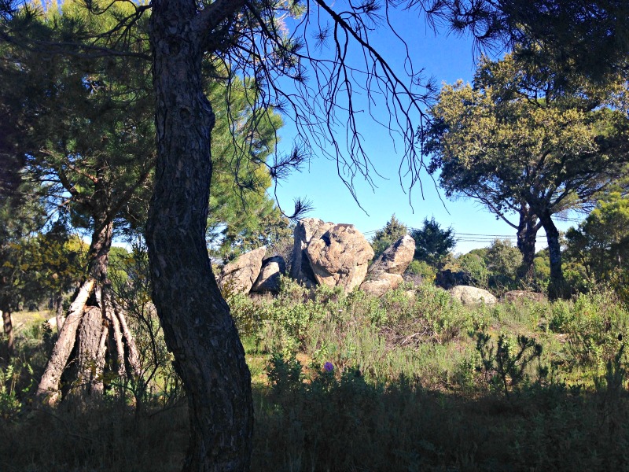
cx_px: 314
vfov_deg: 42.9
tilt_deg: +2.6
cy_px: 236
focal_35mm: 33
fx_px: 600
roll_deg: +1.1
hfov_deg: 55.4
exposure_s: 1/985
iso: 50
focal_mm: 4.12
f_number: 2.4
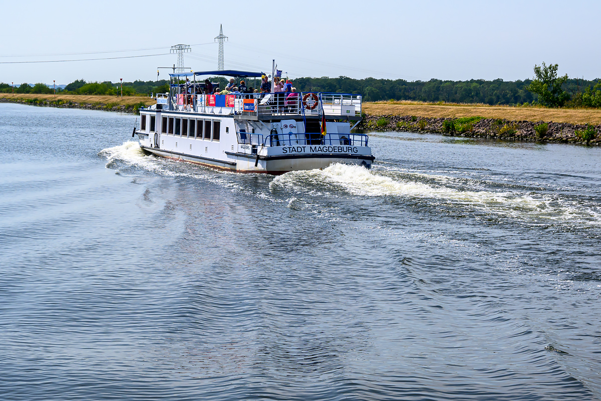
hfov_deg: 27.0
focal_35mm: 75
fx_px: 1252
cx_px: 300
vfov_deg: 18.2
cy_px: 200
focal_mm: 50
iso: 200
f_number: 8
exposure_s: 1/1000
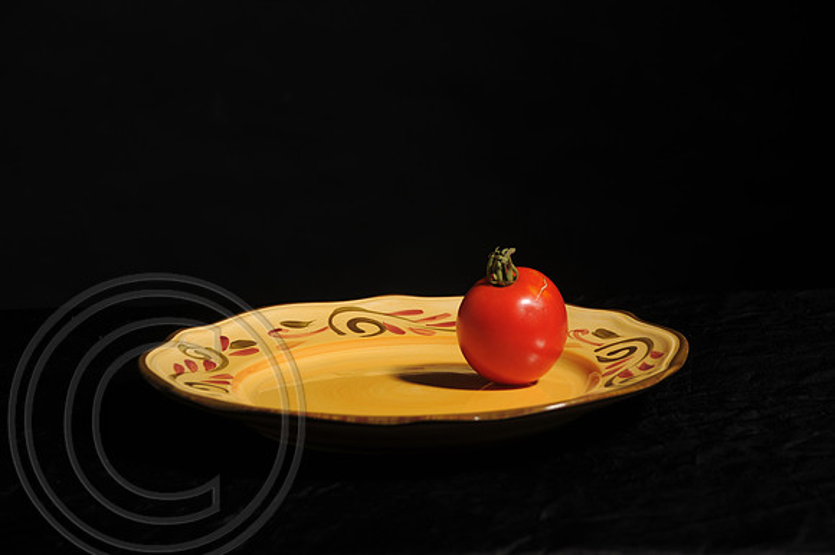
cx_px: 418
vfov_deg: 12.1
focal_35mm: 112
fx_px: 2606
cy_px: 278
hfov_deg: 18.2
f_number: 6.3
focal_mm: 75
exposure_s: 1/100
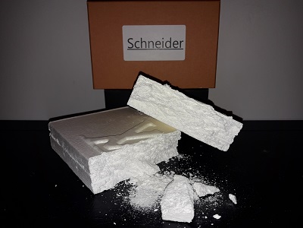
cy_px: 114
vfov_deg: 49.7
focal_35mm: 28
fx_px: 245
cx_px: 152
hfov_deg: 63.4
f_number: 1.9
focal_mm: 3.7
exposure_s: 1/158
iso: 40
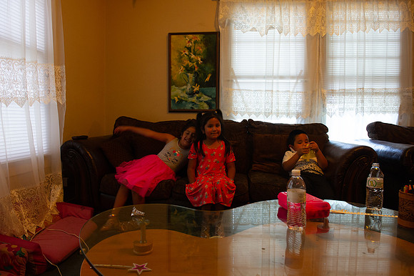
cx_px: 207
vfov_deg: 49.5
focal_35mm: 26
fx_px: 299
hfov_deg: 69.4
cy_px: 138
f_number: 5.6
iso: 2500
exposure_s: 1/30
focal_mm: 26
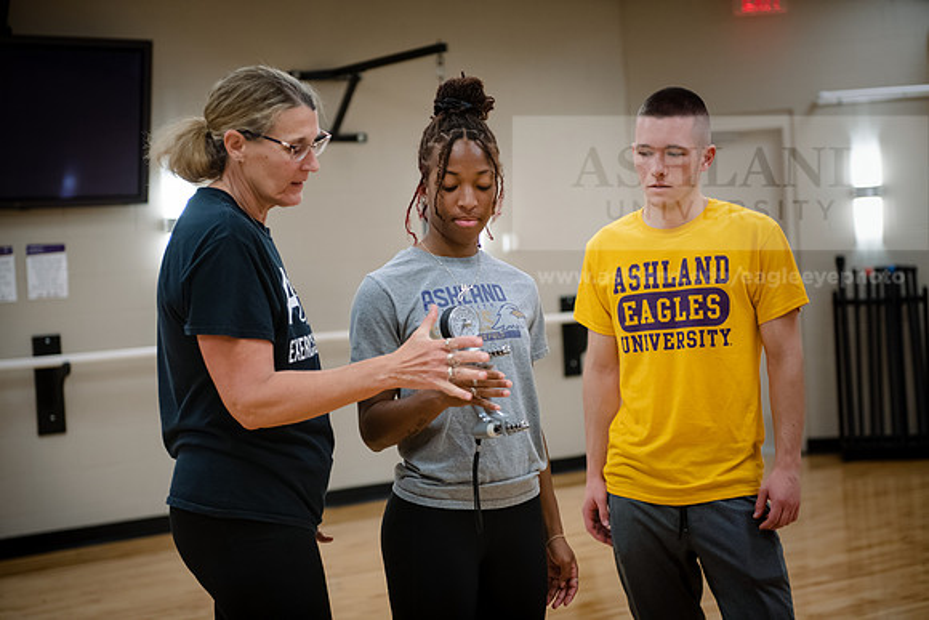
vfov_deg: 19.5
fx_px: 1807
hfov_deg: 28.8
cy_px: 310
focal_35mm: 70
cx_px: 464
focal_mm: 70
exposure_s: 1/160
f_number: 3.2
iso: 1250
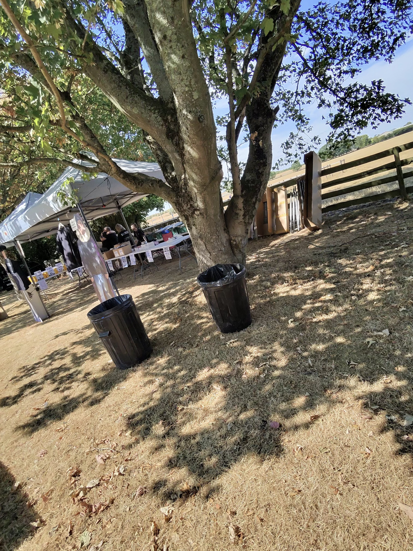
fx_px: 207
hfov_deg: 89.9
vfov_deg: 106.2
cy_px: 276
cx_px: 206
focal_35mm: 13
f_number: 2.2
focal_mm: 2.24
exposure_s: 1/588
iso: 54
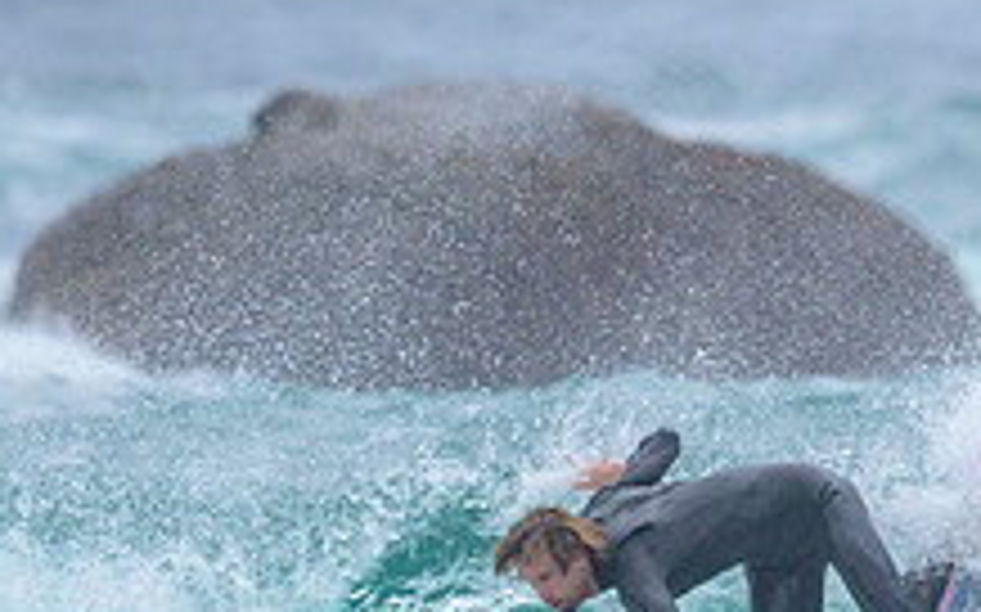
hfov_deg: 0.7
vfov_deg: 0.4
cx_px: 878
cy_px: 858
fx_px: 79631
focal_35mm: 2980
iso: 400
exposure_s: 1/2000
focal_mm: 800
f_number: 6.3
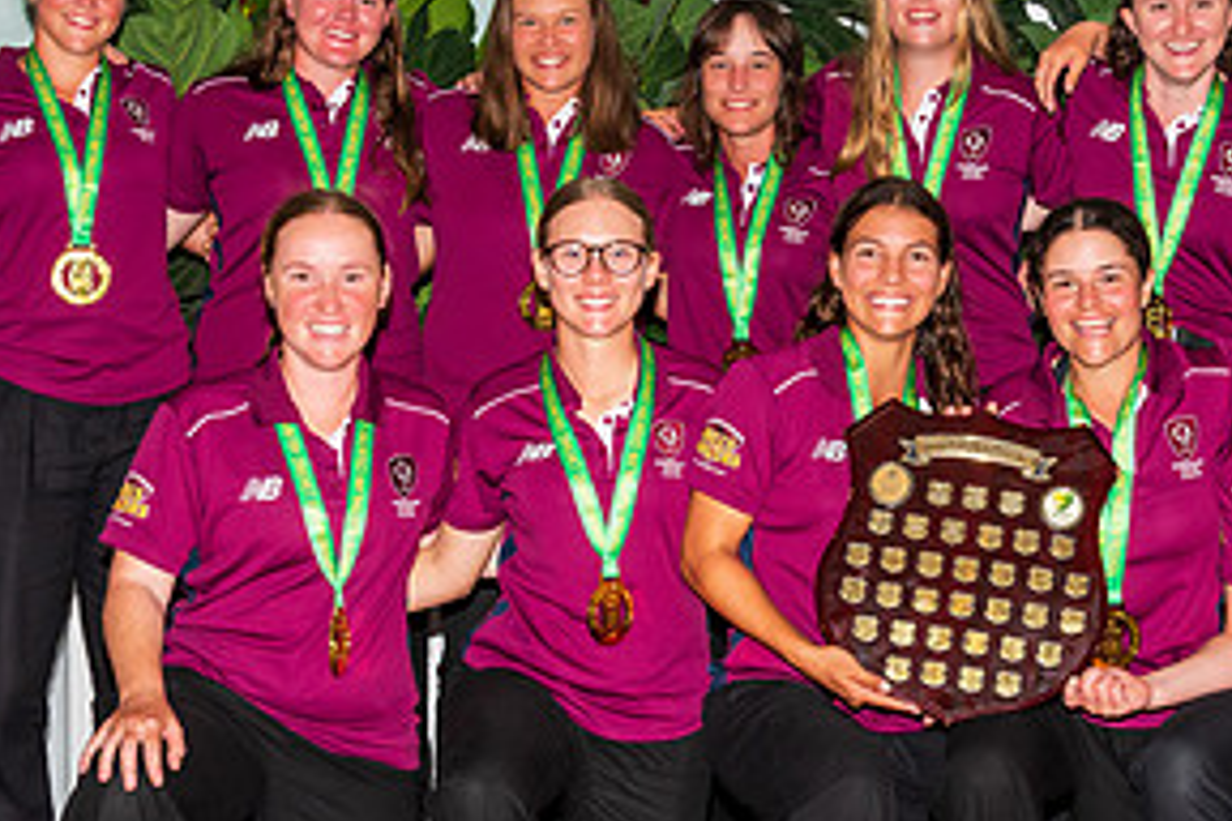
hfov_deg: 25.8
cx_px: 872
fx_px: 2669
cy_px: 417
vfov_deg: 17.5
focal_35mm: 78
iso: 400
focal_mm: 32
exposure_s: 1/60
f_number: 8
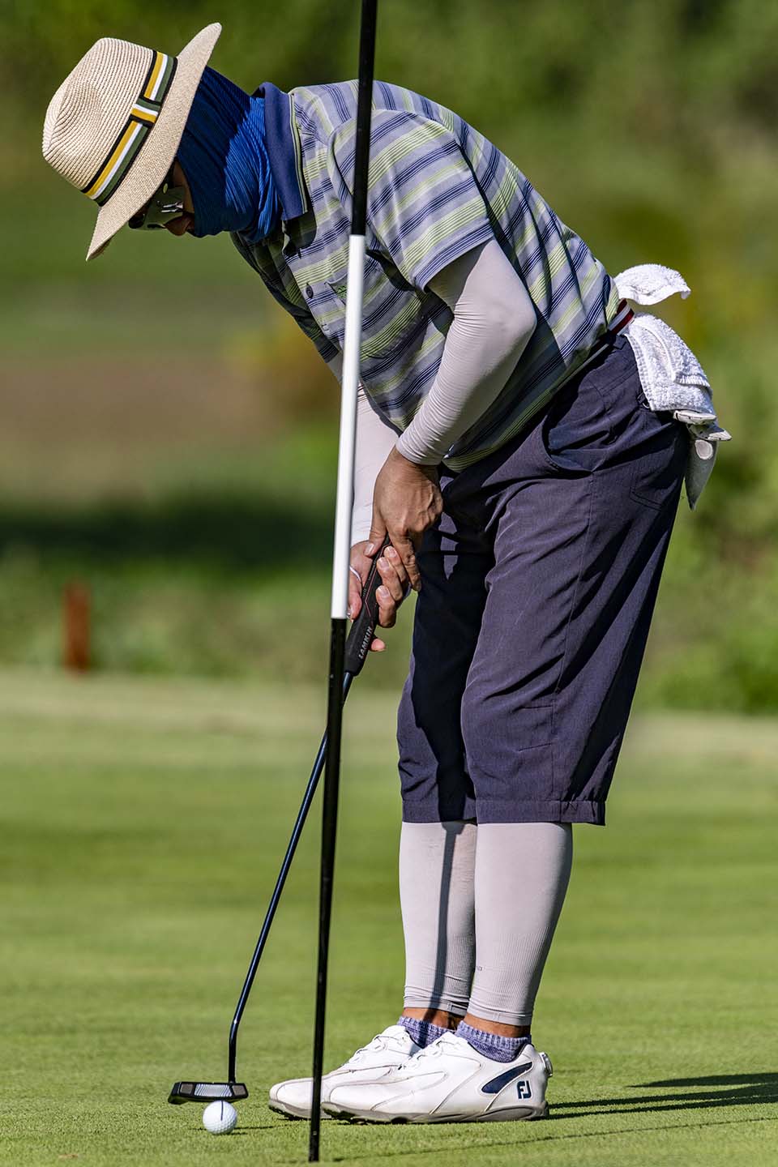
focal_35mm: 650
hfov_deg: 2.1
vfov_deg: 3.2
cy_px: 584
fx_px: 21069
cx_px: 389
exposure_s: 1/1600
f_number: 8
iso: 220
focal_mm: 650
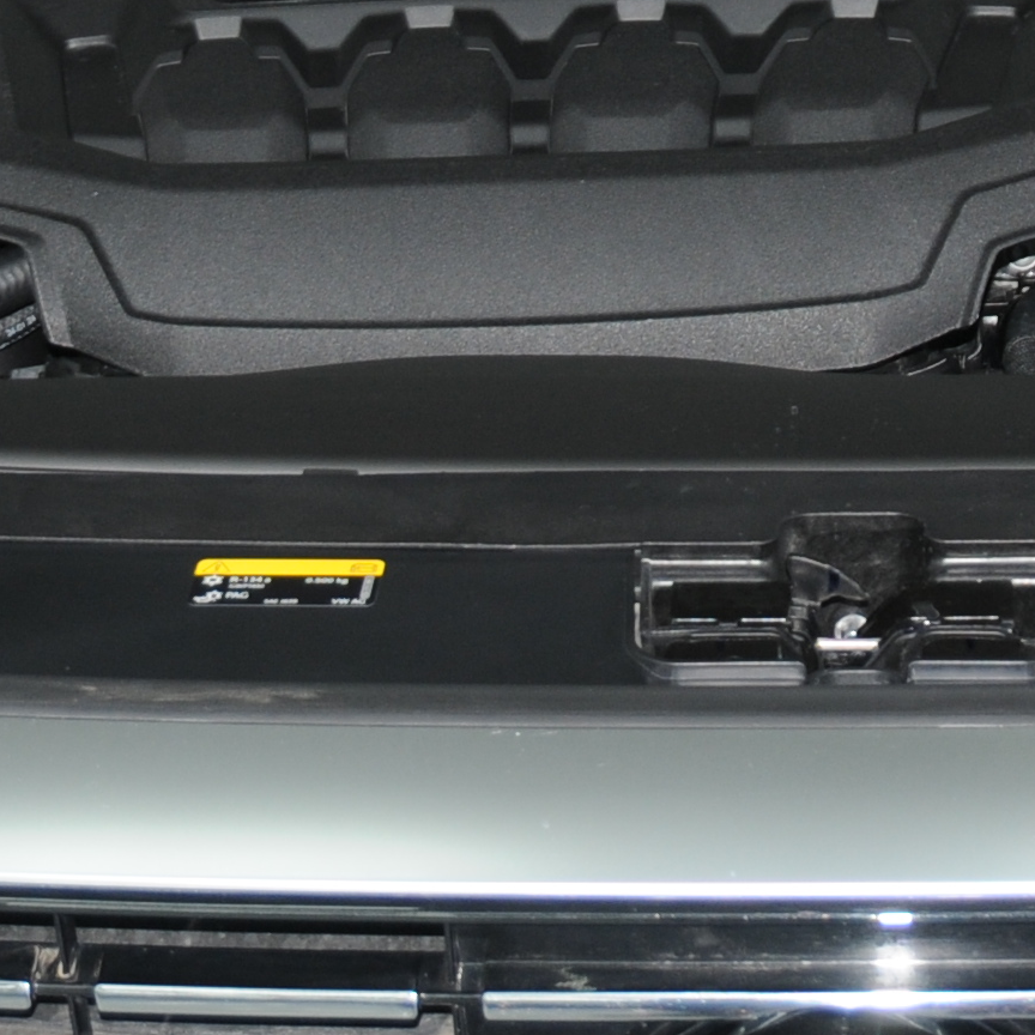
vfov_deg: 9.8
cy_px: -22
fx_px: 5987
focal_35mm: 177
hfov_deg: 9.9
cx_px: 841
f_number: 4.8
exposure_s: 1/10
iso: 200
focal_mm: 28
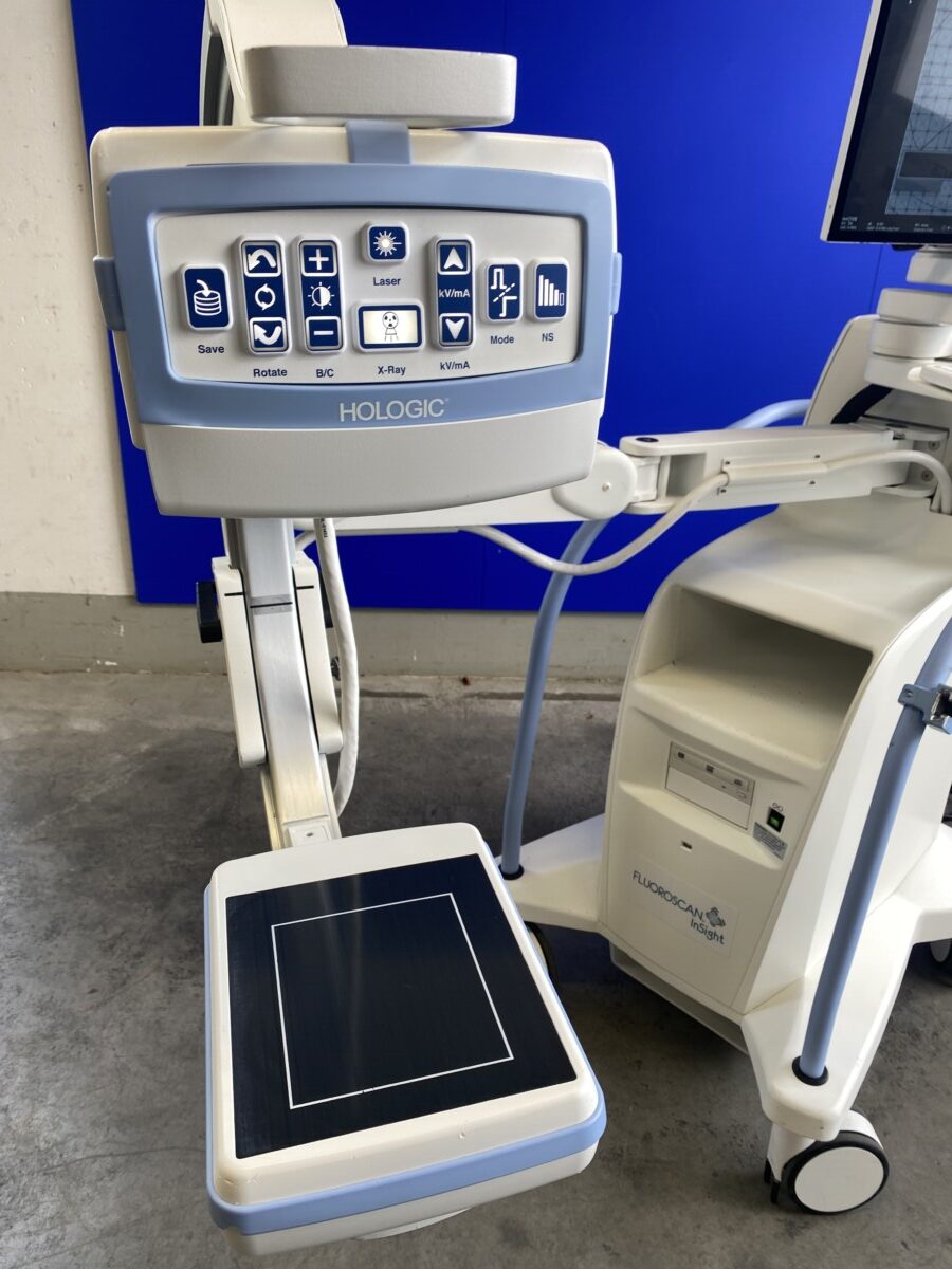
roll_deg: -2.7
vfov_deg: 67.3
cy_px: 634
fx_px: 953
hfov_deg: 53.1
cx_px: 476
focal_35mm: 26
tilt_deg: -23.4
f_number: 1.8
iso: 32
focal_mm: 4.25
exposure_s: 1/100
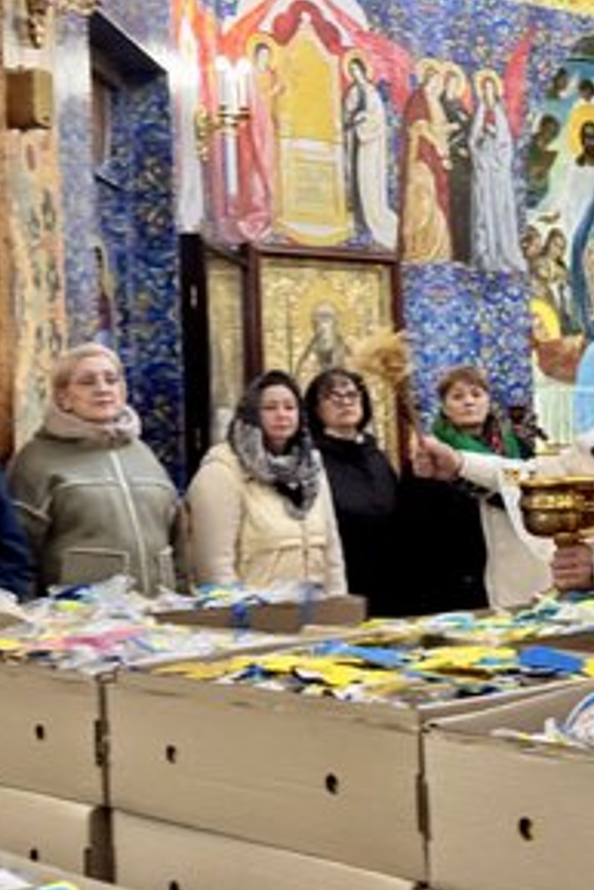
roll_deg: +0.9
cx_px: 594
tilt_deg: +1.8
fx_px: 1706
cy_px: 437
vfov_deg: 29.2
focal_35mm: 69
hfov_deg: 19.2
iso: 250
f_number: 1.78
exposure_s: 1/50
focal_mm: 6.76
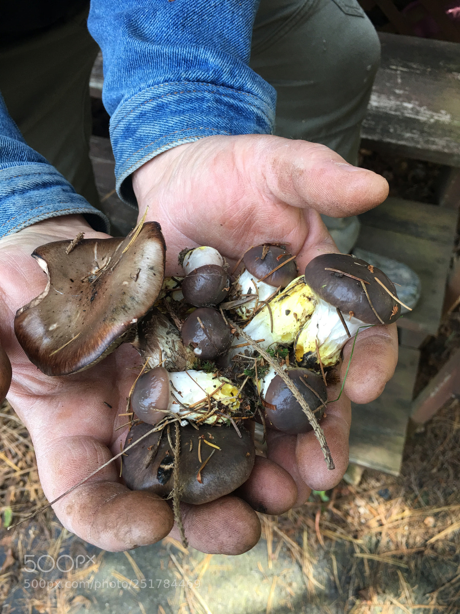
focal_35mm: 29
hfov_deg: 48.2
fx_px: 514
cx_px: 230
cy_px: 307
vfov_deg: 61.7
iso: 25
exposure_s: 1/40
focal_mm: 4.15
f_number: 2.2
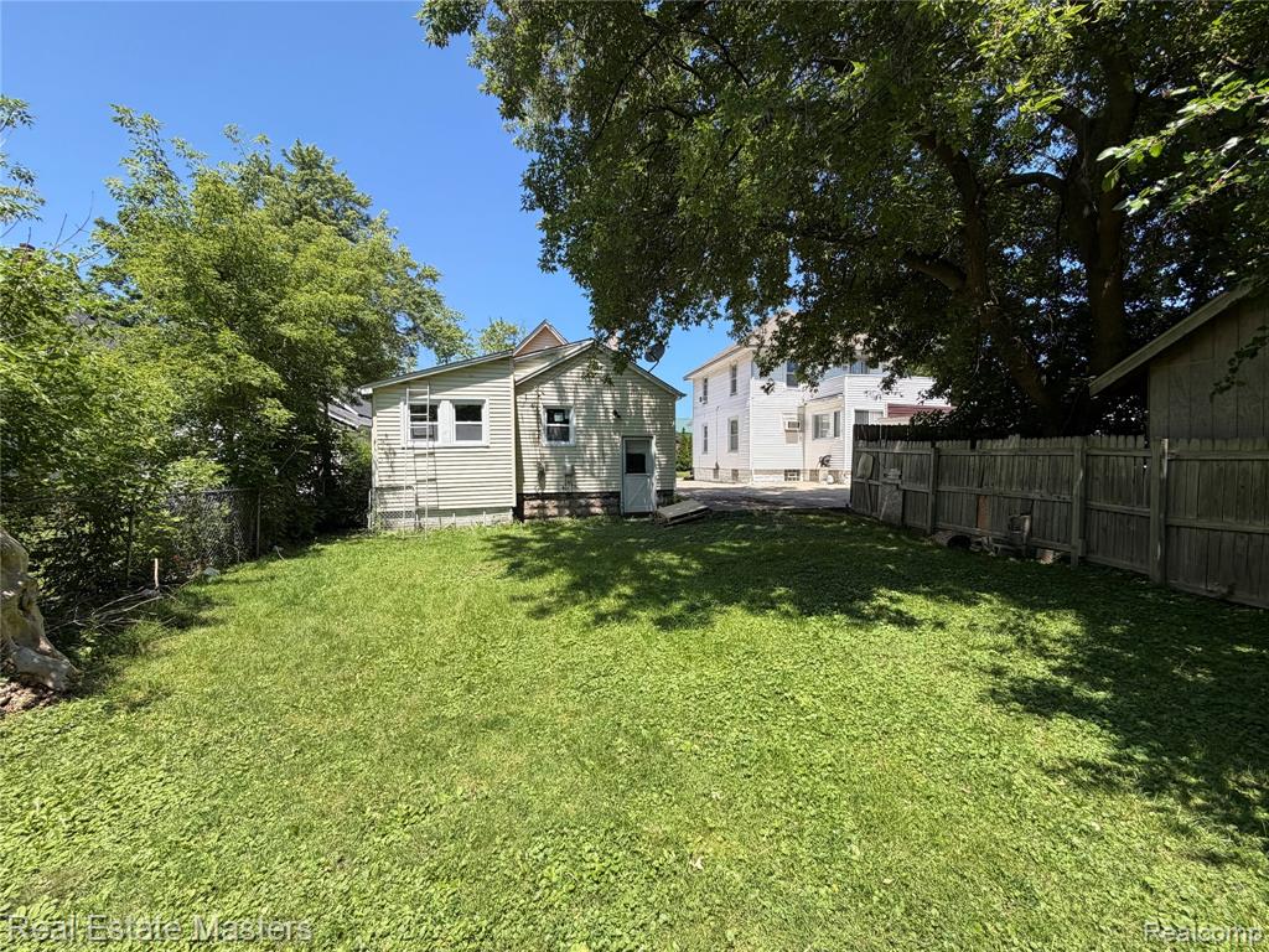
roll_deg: +0.9
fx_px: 513
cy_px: 476
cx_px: 634
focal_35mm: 14
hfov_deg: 102.1
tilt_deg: +0.1
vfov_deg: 85.7
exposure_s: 1/726
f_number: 2.2
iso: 40
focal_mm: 2.22
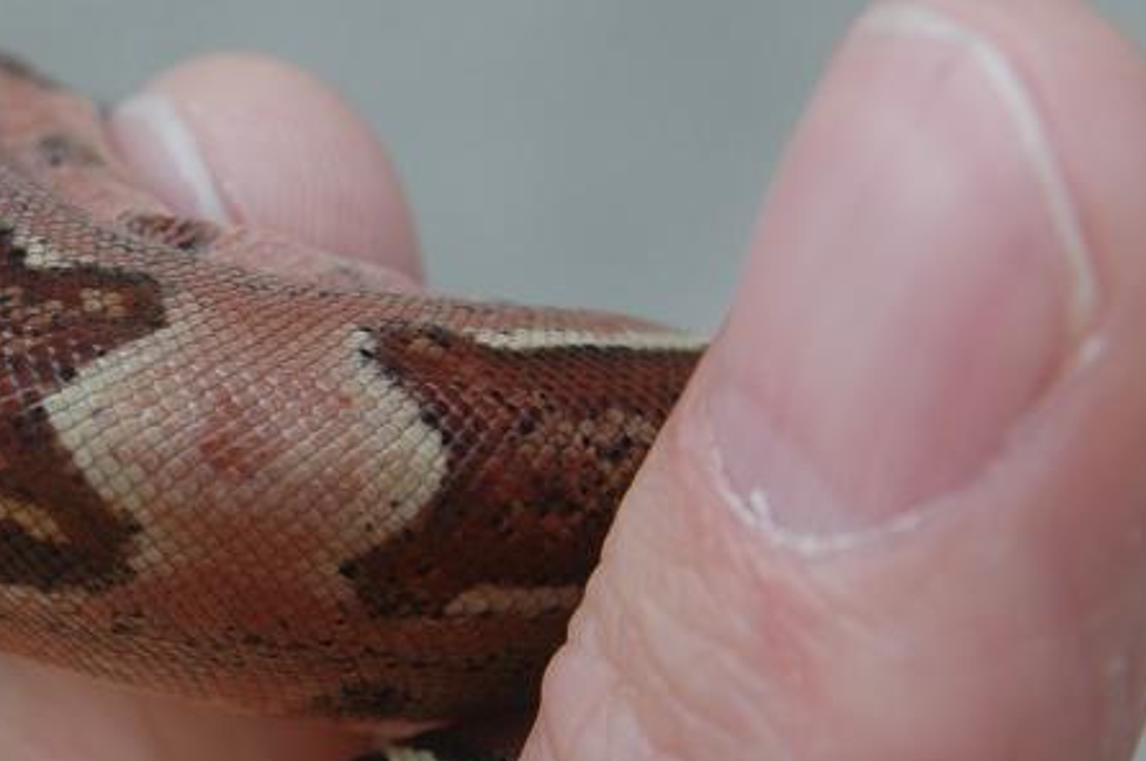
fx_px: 4832
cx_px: 143
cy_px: 440
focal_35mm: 152
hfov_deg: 13.4
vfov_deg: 9.0
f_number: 8
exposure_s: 1/250
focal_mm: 50
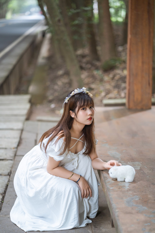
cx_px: 78
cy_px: 116
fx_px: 549
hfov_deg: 16.1
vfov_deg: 23.9
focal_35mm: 85
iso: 400
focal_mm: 85
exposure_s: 1/50
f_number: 1.8
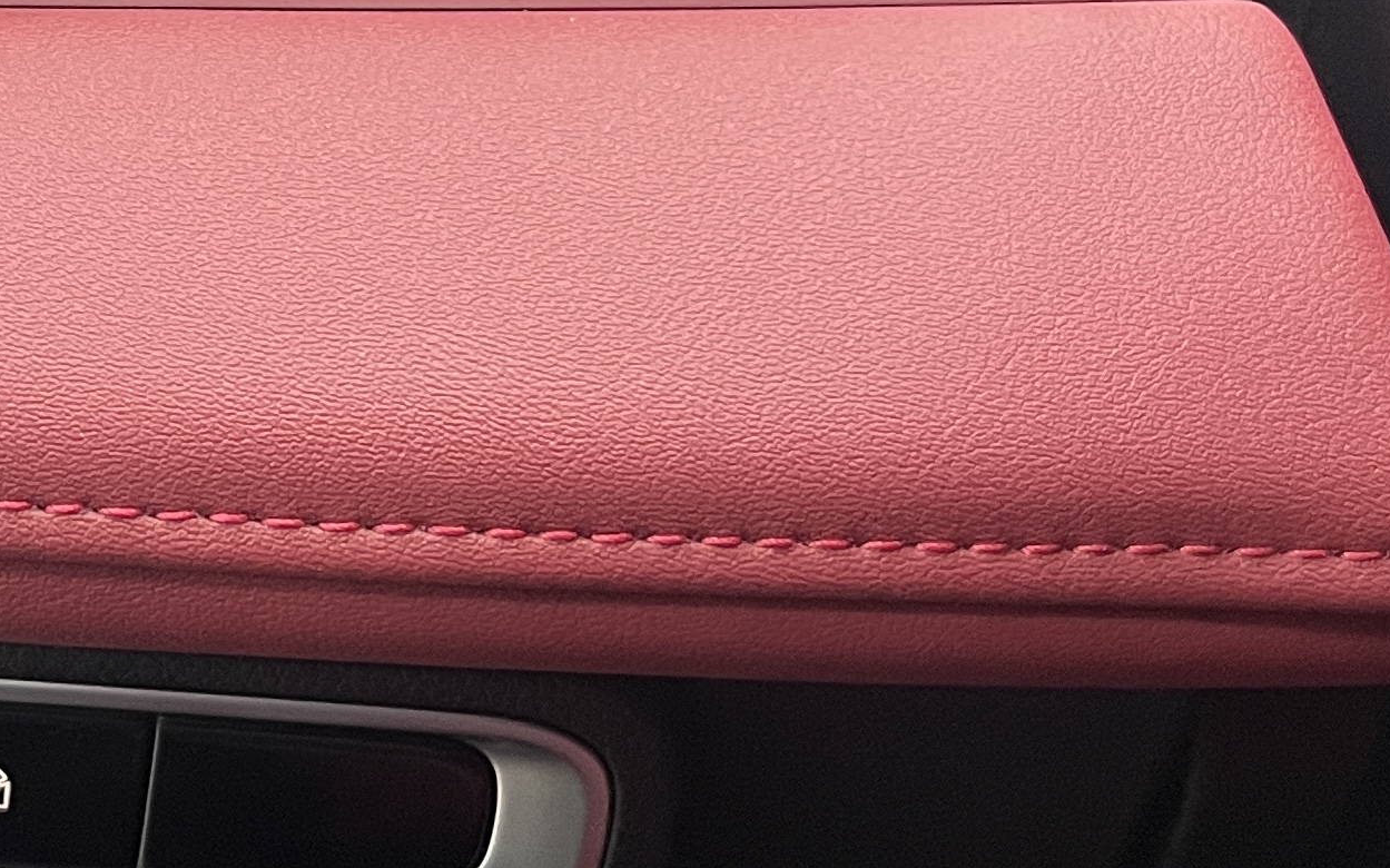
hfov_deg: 21.9
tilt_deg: -25.6
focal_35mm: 89
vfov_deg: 14.5
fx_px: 3371
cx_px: -181
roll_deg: -1.7
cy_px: 41
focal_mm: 5.1
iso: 250
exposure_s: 1/50
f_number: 1.6
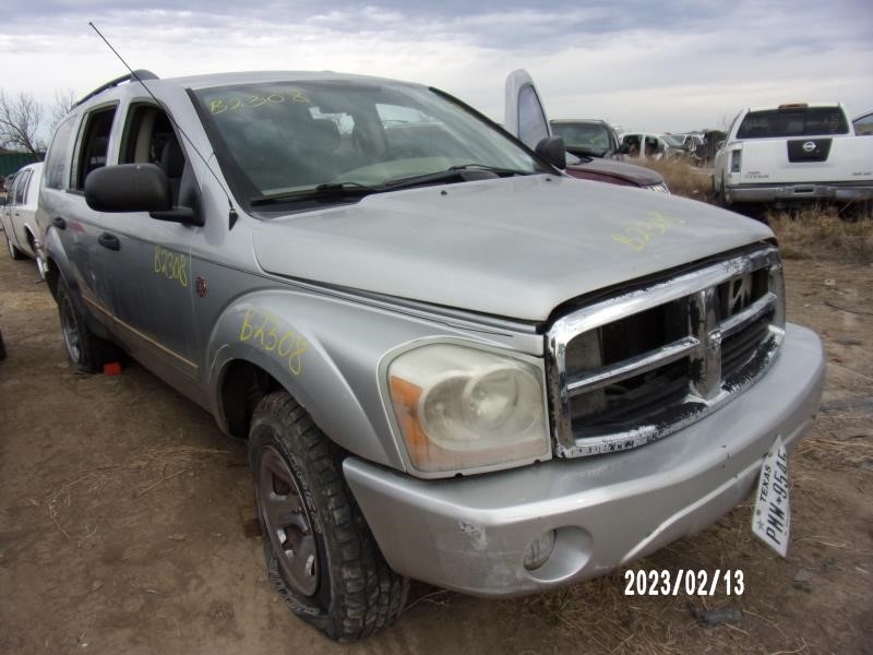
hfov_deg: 71.6
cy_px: 328
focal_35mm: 24
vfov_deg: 56.8
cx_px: 436
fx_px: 605
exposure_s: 1/400
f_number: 3.3
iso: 80
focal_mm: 4.3
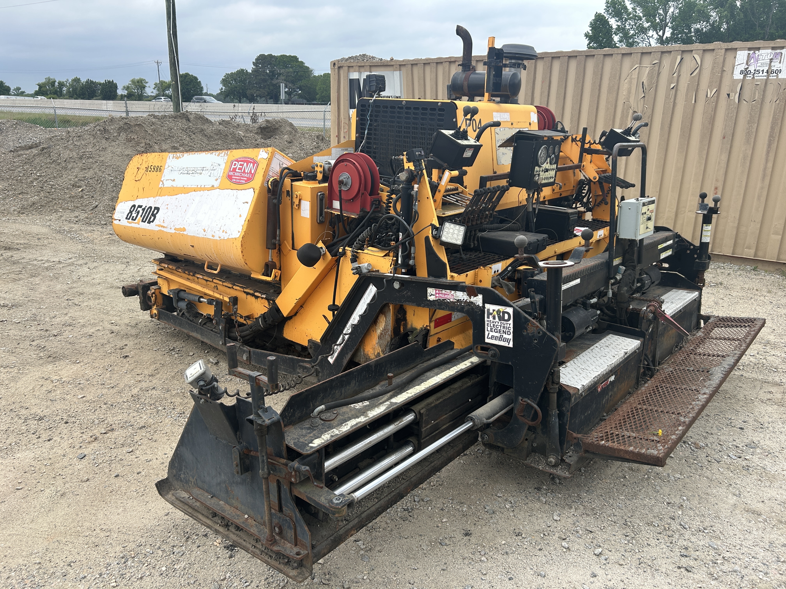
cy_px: 294
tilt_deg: -16.6
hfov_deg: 67.3
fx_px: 590
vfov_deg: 53.1
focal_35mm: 26
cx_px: 393
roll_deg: -0.5
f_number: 1.5
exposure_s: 1/1019
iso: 50
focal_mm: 5.7
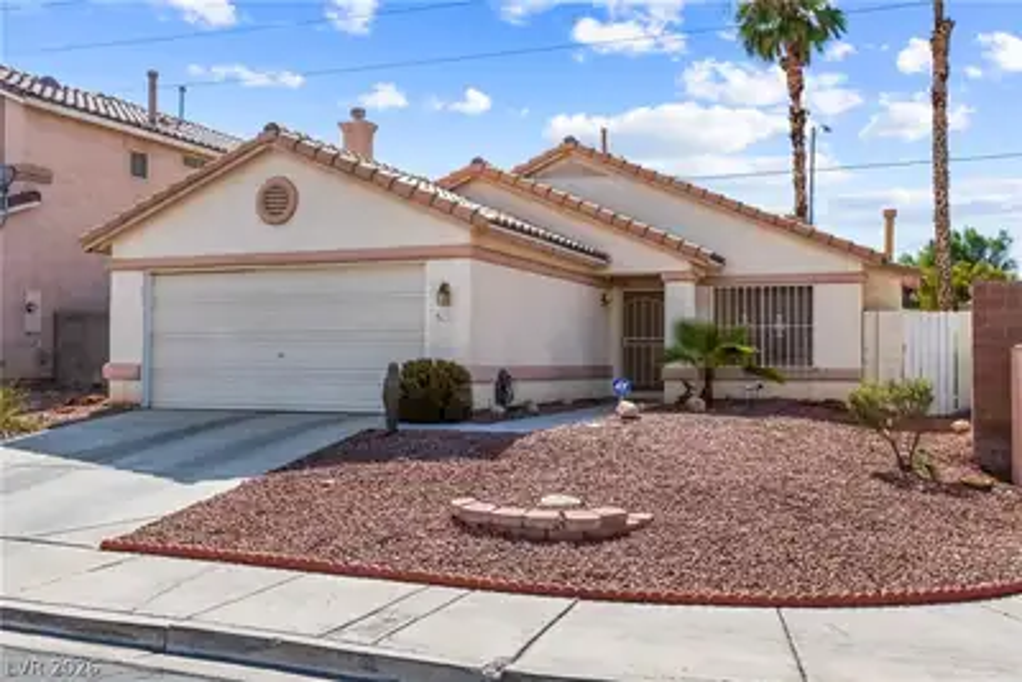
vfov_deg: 36.9
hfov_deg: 53.1
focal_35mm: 36
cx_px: 511
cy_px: 341
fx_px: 1022
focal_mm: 24
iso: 400
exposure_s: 1/8000
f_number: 8
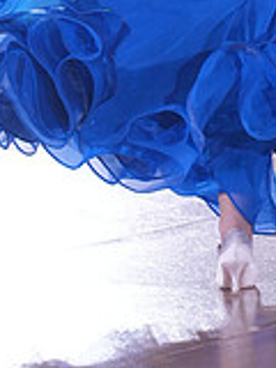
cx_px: 360
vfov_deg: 4.0
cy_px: -143
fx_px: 5284
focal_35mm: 497
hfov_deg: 3.0
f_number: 4
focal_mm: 143
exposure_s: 1/500
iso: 2000
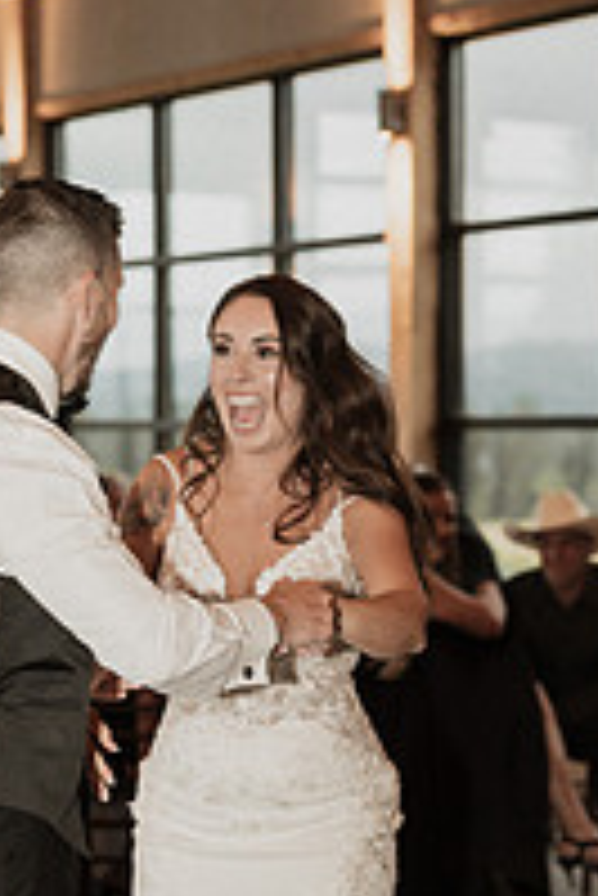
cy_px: 522
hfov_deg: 12.1
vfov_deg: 18.1
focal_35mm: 113
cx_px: 288
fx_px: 2810
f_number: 2.8
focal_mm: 50
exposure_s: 1/100
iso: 500
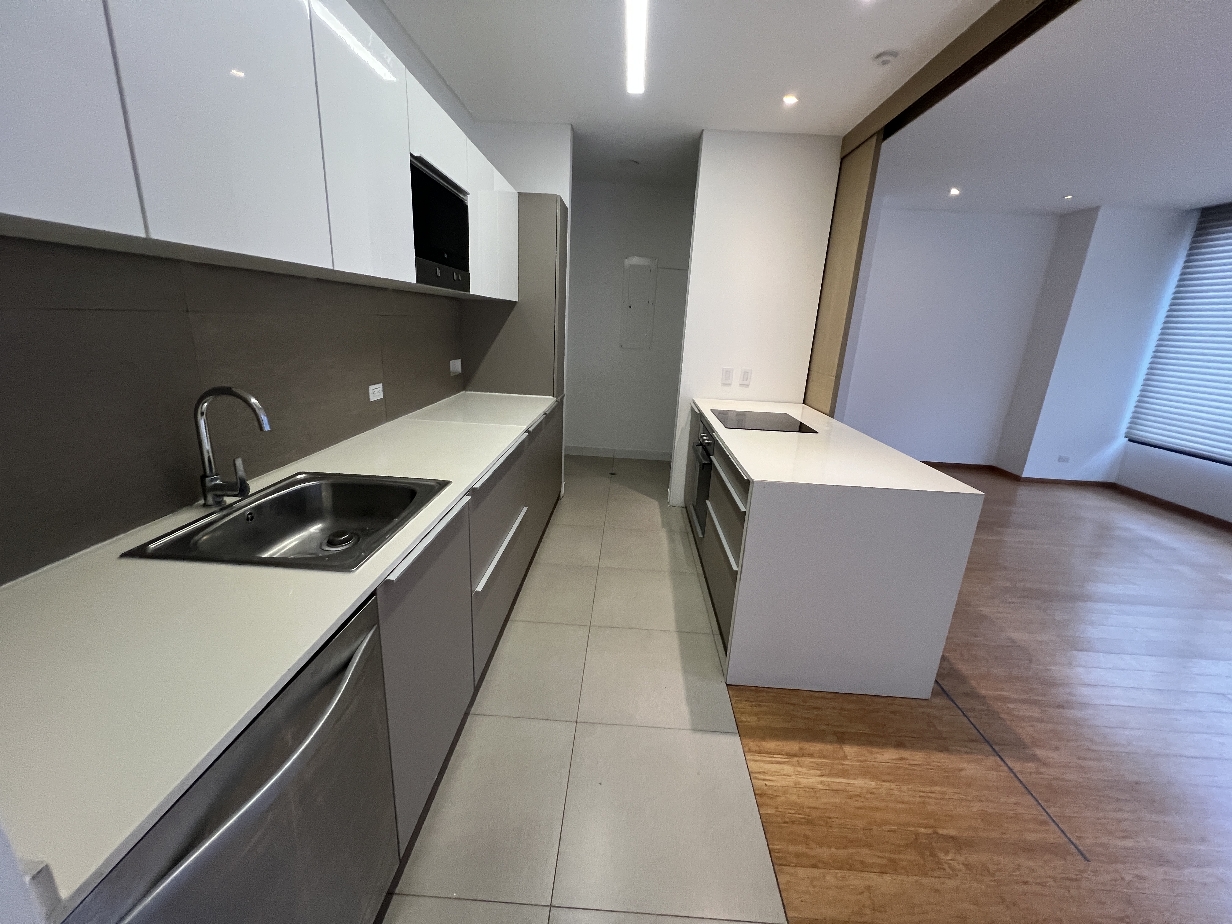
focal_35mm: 13
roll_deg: -3.5
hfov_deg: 106.2
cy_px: 462
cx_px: 616
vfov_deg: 89.9
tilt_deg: -17.6
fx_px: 463
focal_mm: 1.57
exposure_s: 1/120
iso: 250
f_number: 1.8
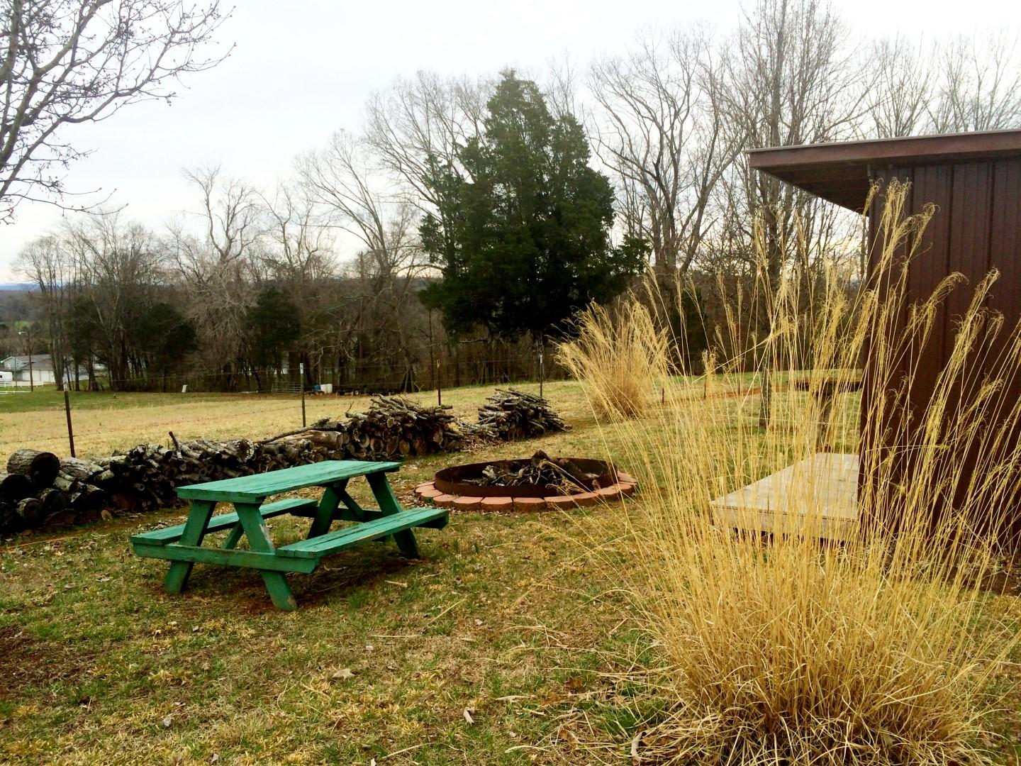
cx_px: 510
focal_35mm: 29
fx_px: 855
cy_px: 383
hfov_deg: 61.7
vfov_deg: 48.2
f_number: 2.2
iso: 32
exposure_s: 1/348
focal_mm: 4.15
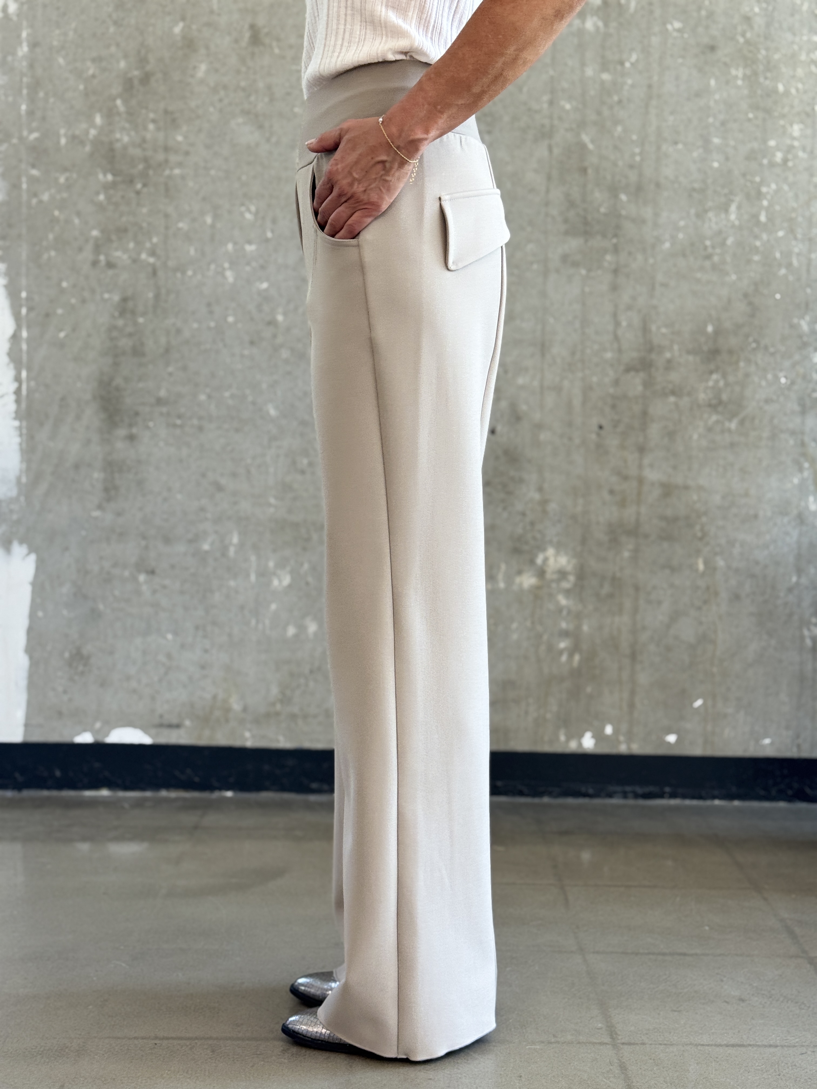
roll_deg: -1.0
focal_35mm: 48
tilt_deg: -4.6
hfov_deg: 30.3
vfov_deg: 39.7
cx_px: 408
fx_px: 1511
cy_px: 544
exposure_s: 1/100
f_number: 1.78
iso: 100
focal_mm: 6.76
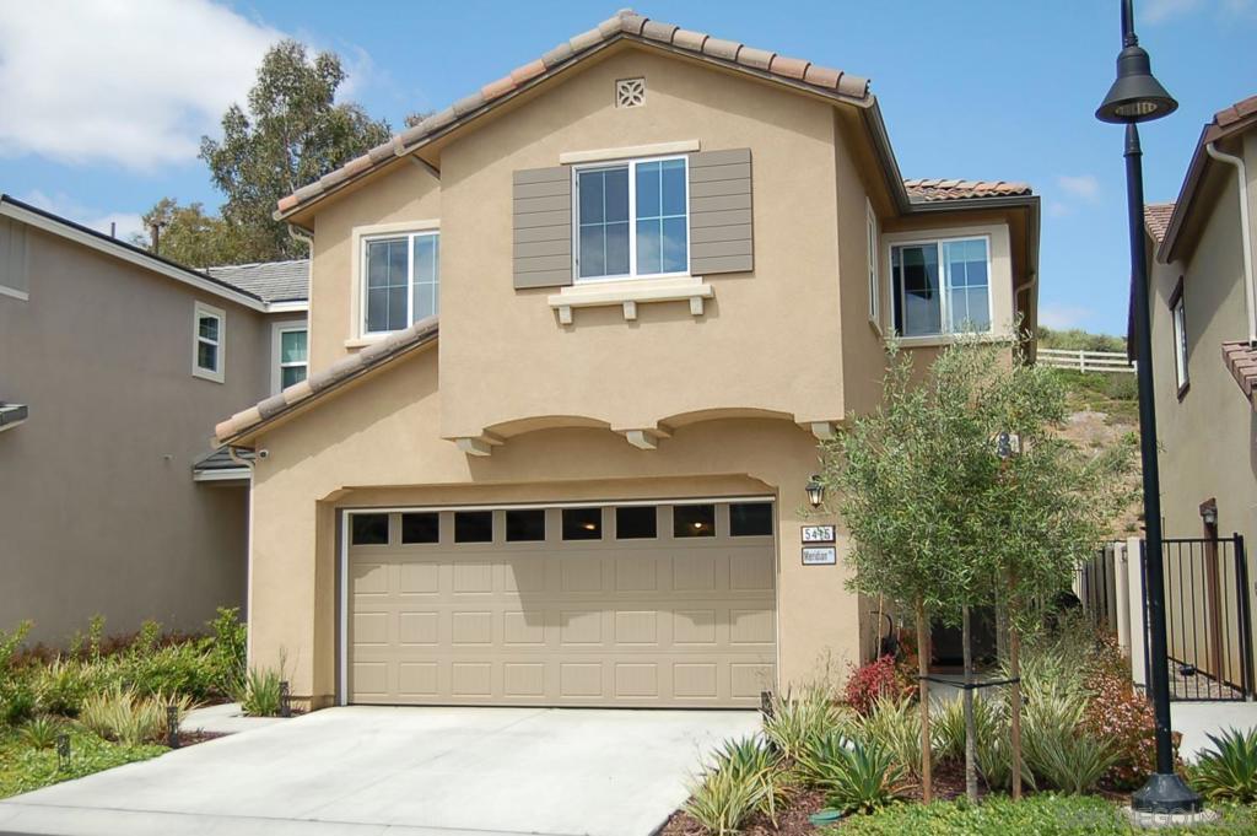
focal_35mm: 39
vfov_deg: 34.2
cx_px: 628
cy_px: 418
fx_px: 1361
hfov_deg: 49.6
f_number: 4.2
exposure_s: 1/1250
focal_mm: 26
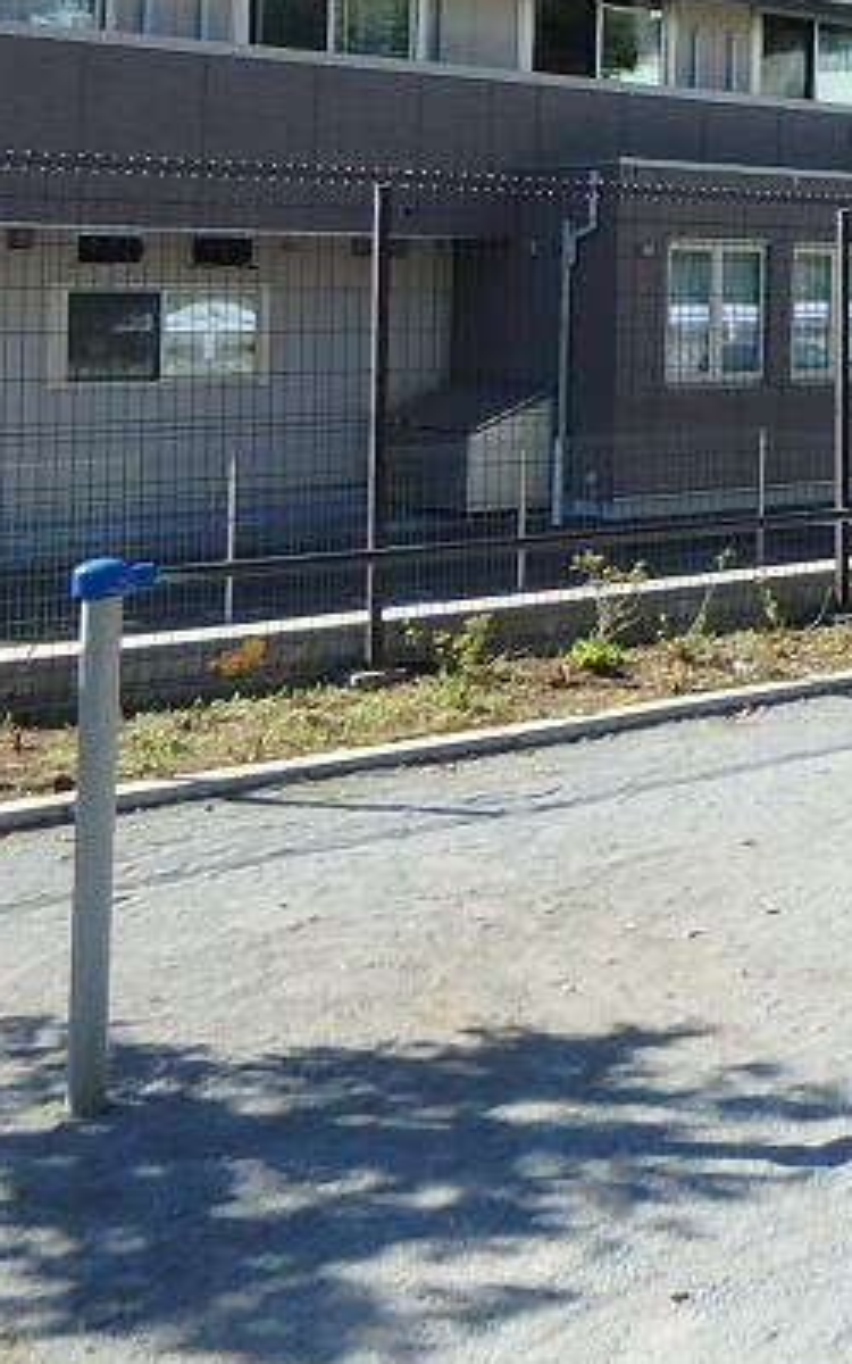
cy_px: 276
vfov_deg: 36.9
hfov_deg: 20.1
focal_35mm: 53
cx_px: 1363
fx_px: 1969
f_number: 3.5
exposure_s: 1/640
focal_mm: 3.7
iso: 125
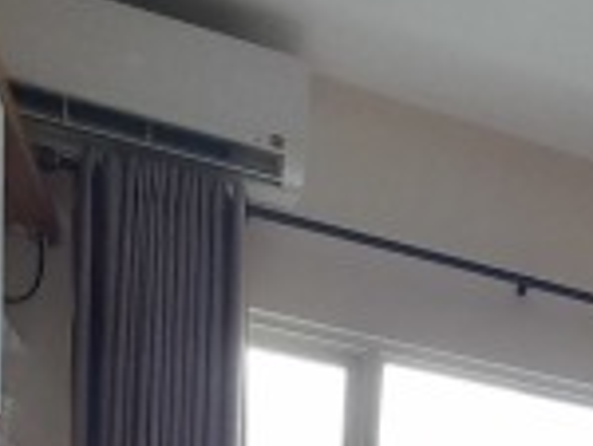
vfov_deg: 19.5
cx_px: 567
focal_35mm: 53
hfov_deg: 33.6
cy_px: 833
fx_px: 909
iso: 50
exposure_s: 1/60
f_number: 2.2
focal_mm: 1.42
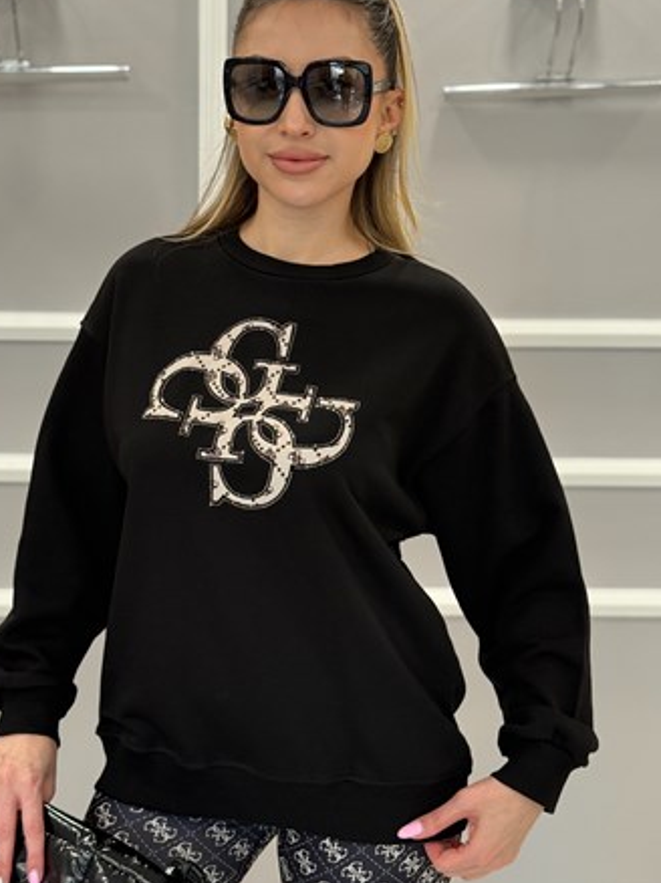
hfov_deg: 25.6
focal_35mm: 57
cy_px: 435
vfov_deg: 33.8
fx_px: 1453
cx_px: 300
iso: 100
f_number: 1.78
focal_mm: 6.76
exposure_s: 1/61
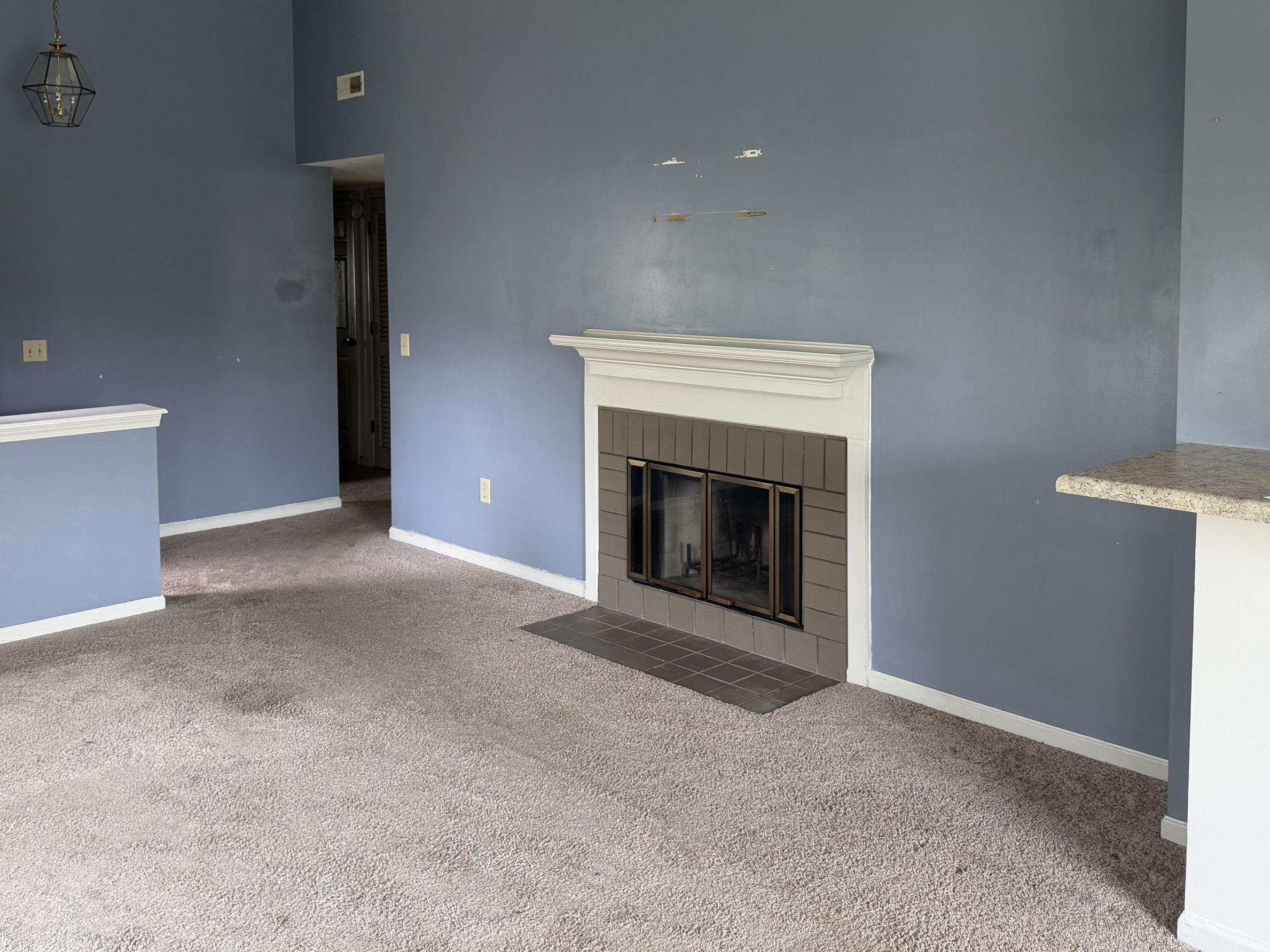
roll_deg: +0.0
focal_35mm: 31
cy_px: 346
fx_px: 1137
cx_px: 672
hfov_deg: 58.3
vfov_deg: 45.0
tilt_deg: -4.5
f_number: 1.78
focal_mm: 6.76
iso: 200
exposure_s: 1/121
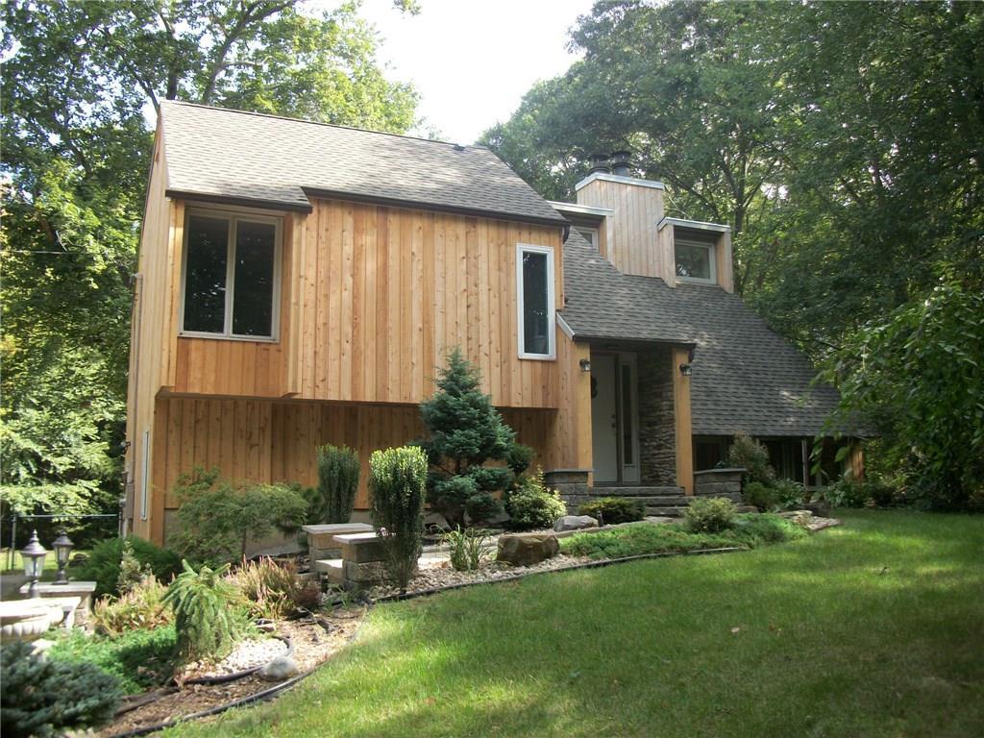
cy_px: 369
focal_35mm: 32
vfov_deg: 44.2
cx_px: 492
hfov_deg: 56.8
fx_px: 910
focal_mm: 5.7
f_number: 2.9
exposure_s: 1/200
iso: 80
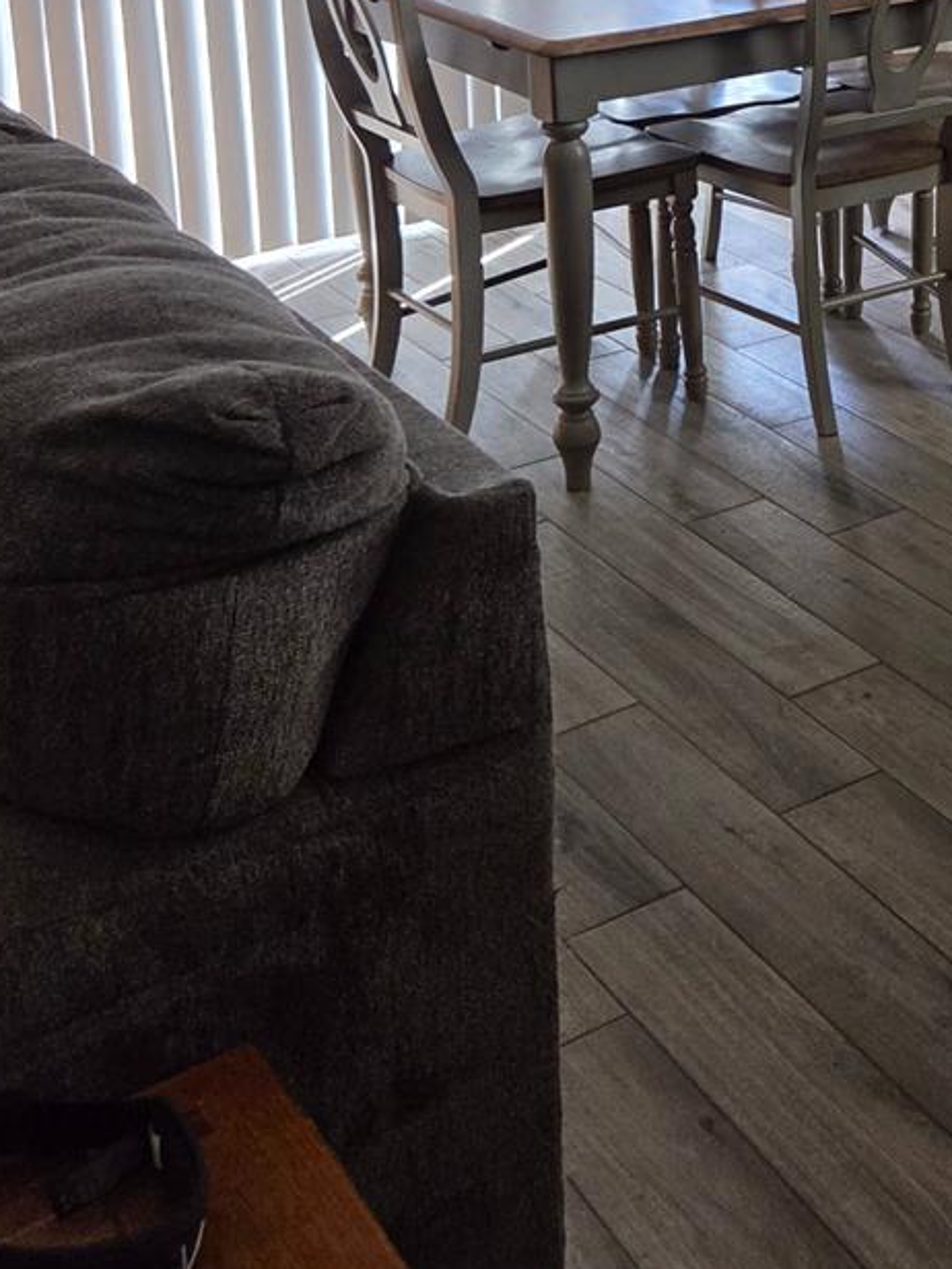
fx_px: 2053
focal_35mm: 56
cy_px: 4
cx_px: 1033
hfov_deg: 24.4
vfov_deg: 31.8
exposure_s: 1/120
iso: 320
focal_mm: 5.4
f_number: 1.8
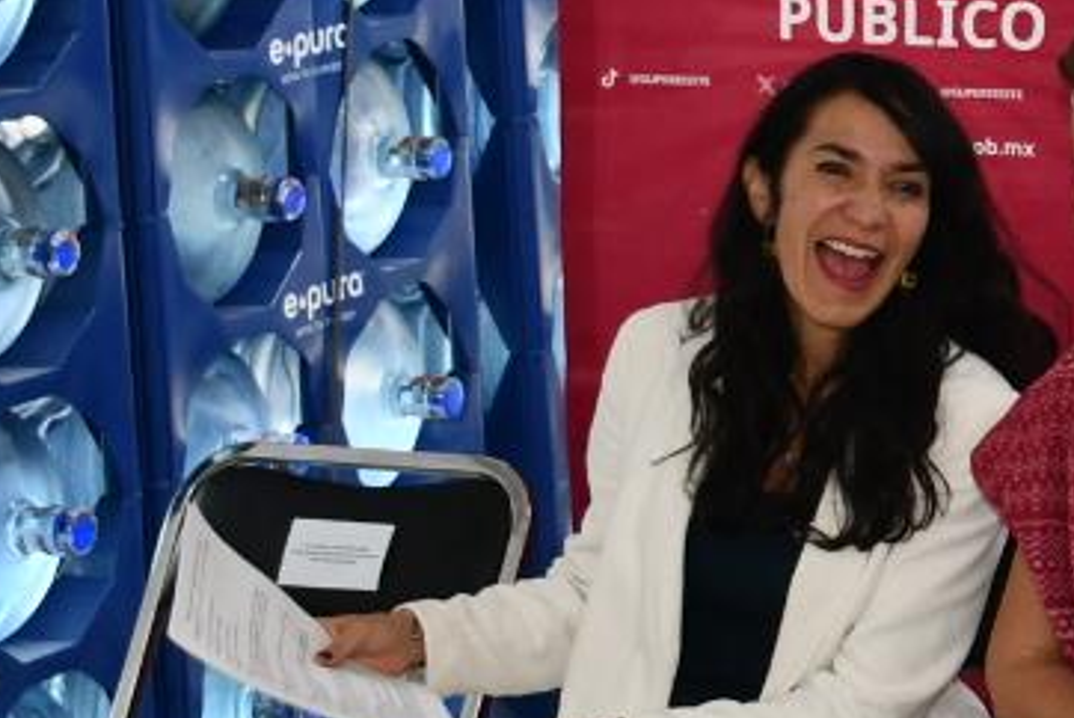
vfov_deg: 9.0
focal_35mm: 152
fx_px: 4538
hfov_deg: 12.3
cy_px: 30
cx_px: 1976
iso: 900
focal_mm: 23
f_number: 4
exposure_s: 1/60
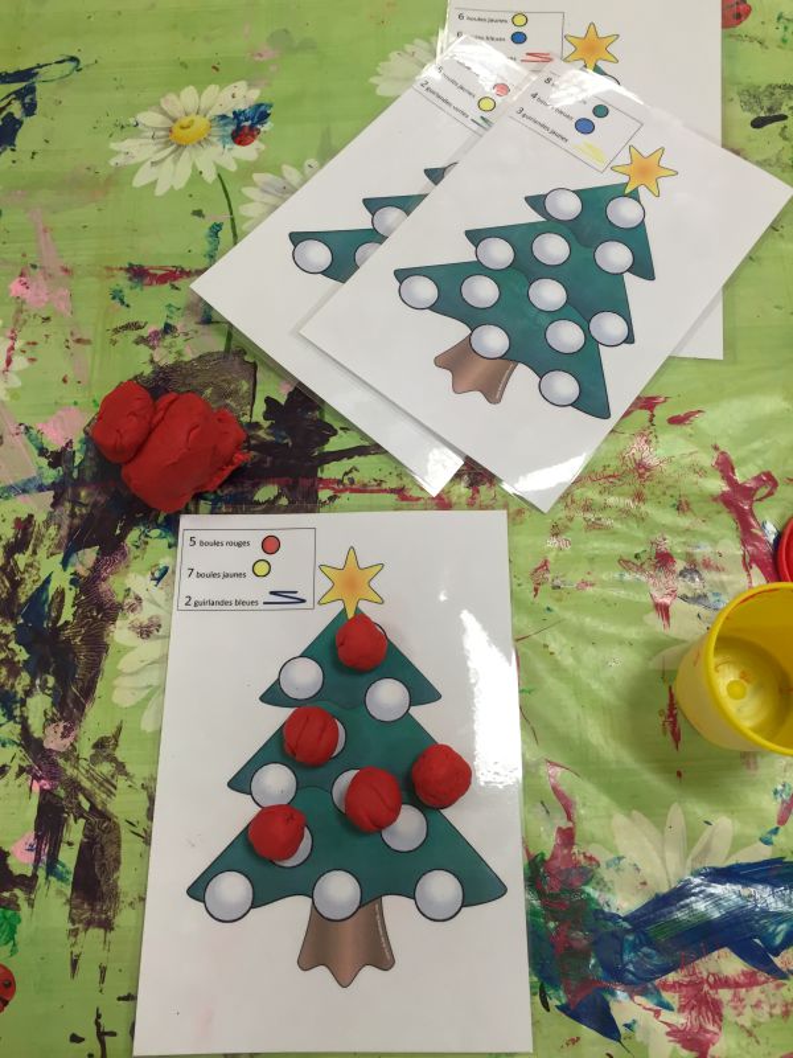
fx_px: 886
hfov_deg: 48.2
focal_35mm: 29
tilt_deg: -72.7
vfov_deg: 61.7
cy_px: 529
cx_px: 396
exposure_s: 1/33
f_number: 2.2
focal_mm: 4.15
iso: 50
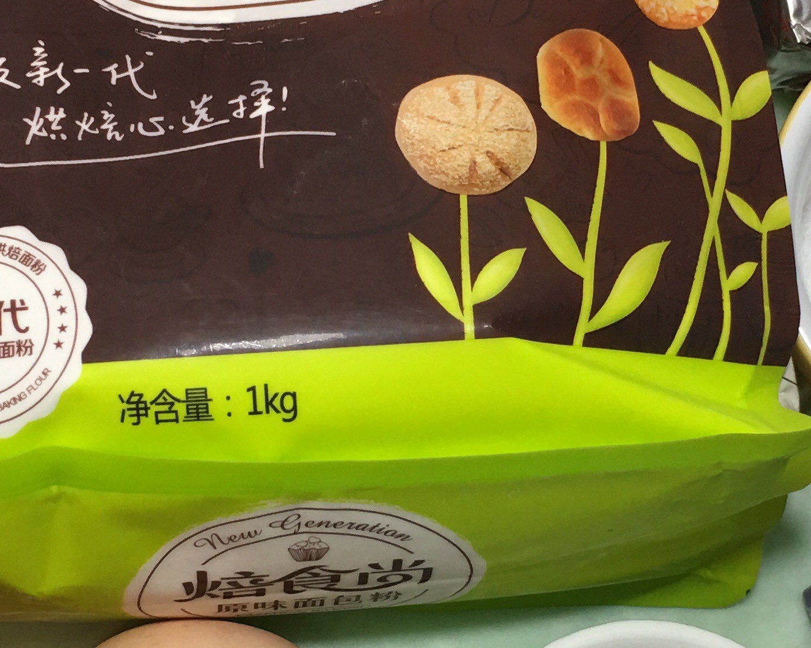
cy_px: 430
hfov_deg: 23.6
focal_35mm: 81
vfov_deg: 18.9
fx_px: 1944
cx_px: 427
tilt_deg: -75.9
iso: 32
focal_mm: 4.15
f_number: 2.2
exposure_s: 1/33
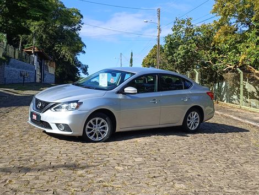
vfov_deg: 53.2
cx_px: 130
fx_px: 195
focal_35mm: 26
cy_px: 98
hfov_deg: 67.2
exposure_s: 1/928
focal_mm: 4.94
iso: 54
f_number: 1.5
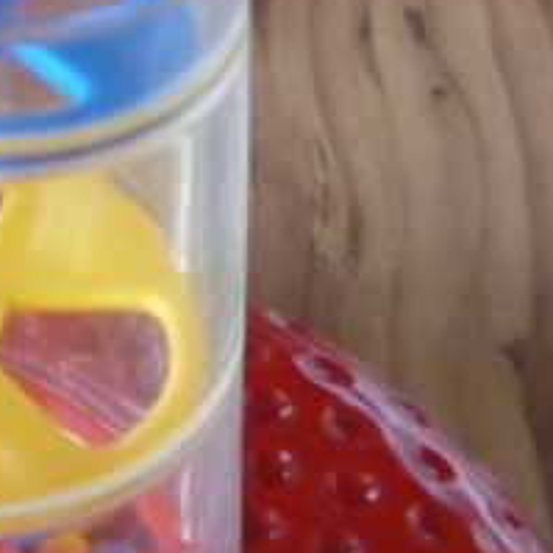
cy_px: 385
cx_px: -79
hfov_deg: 16.6
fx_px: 1825
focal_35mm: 101
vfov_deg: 17.2
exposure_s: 1/30
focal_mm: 4.3
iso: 400
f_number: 2.5
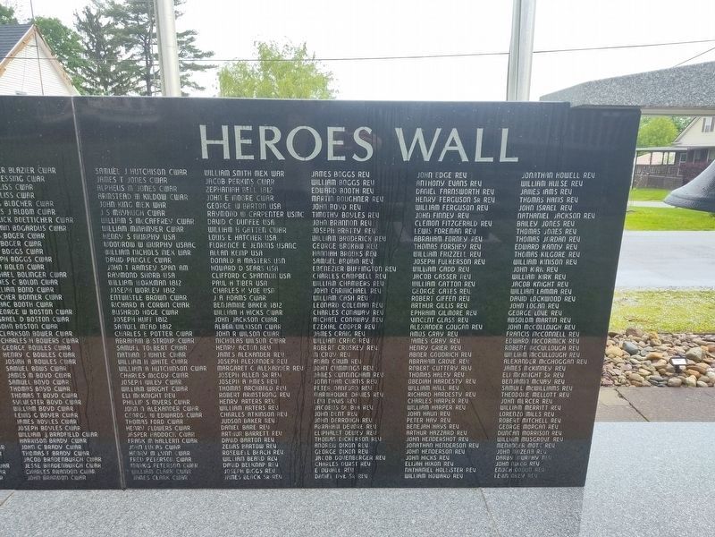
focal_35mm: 23
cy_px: 268
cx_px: 358
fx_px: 475
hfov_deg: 73.9
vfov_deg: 58.9
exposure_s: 1/345
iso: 100
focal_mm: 5.56
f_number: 1.8
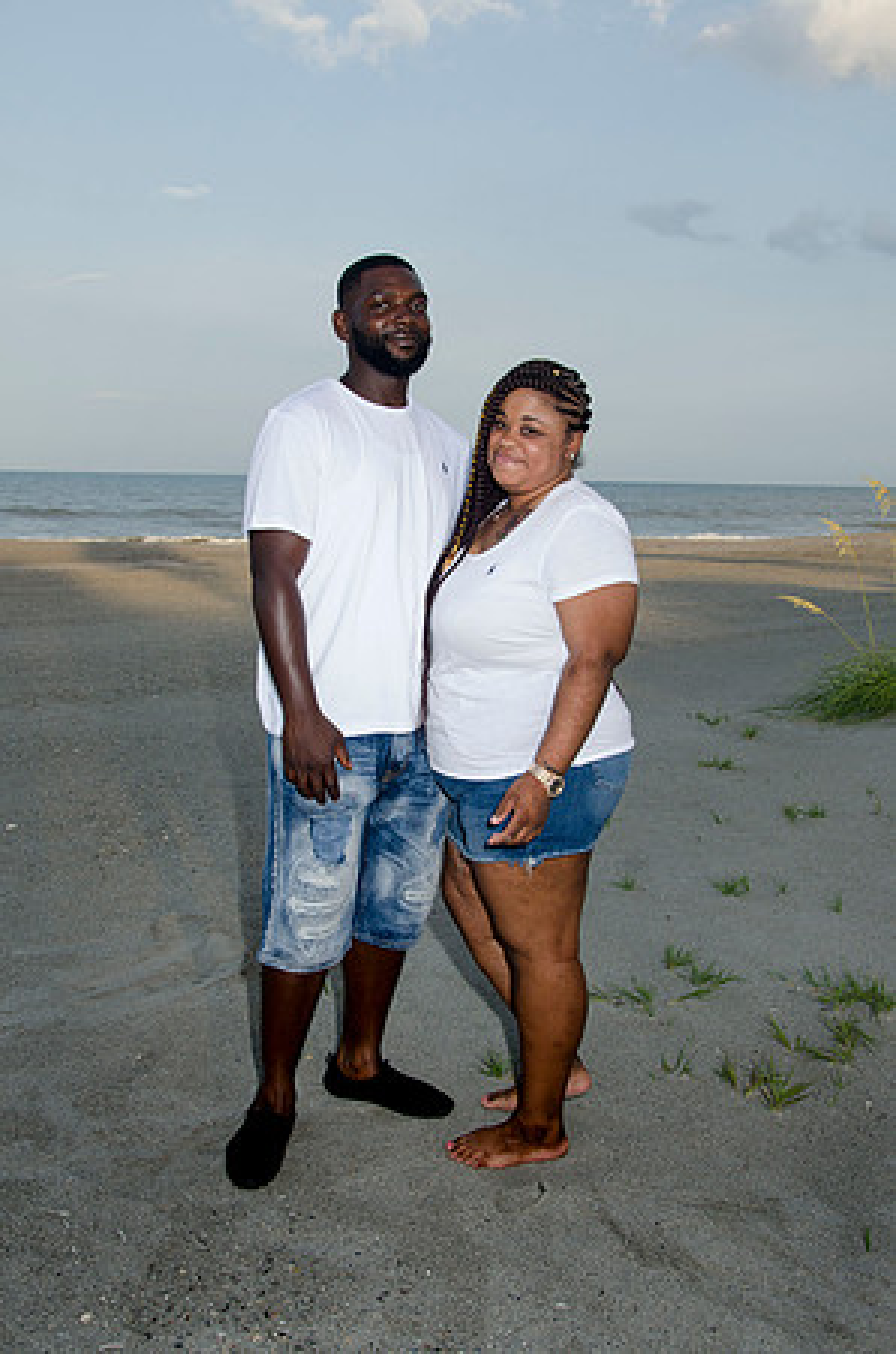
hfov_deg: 35.3
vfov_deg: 51.4
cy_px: 677
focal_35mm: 38
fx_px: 1406
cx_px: 448
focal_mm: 25
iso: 100
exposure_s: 1/250
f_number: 7.1
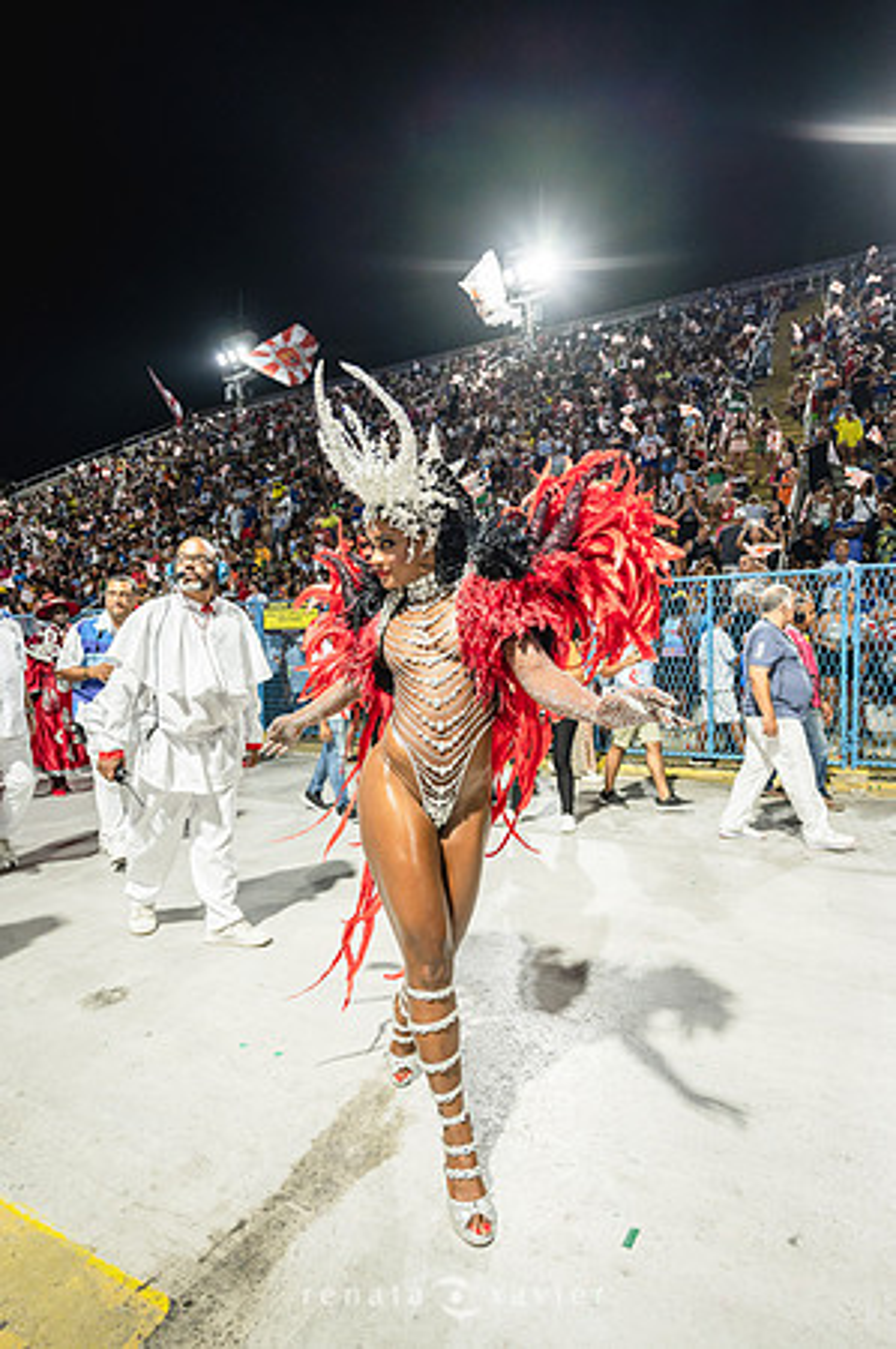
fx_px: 711
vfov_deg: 87.0
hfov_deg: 64.4
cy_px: 674
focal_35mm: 19
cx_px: 448
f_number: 4
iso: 1250
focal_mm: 19
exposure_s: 1/320
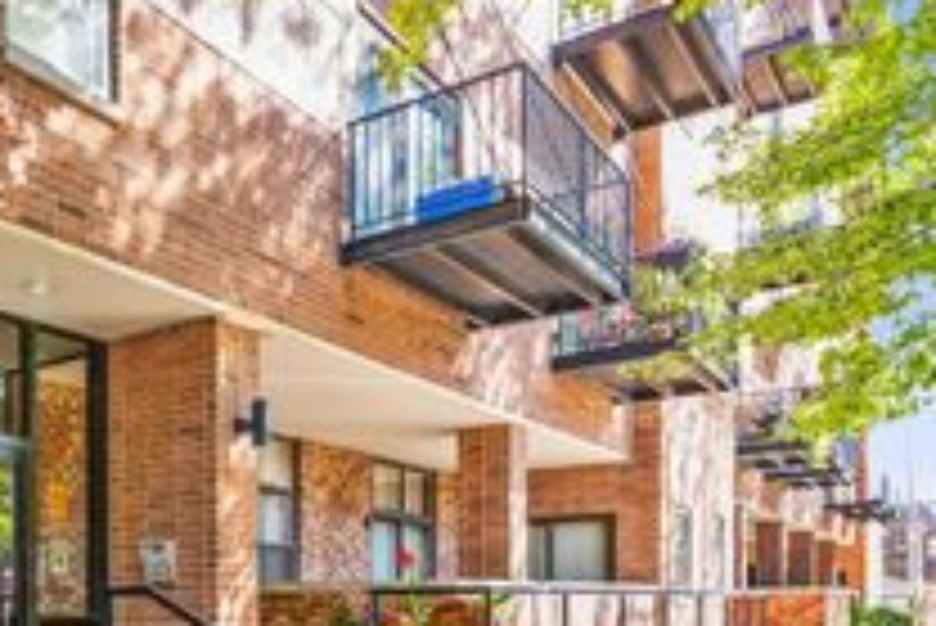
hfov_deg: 44.3
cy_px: 455
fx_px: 937
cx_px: -22
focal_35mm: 36
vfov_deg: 36.2
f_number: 10
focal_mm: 15
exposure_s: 1/25
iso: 250
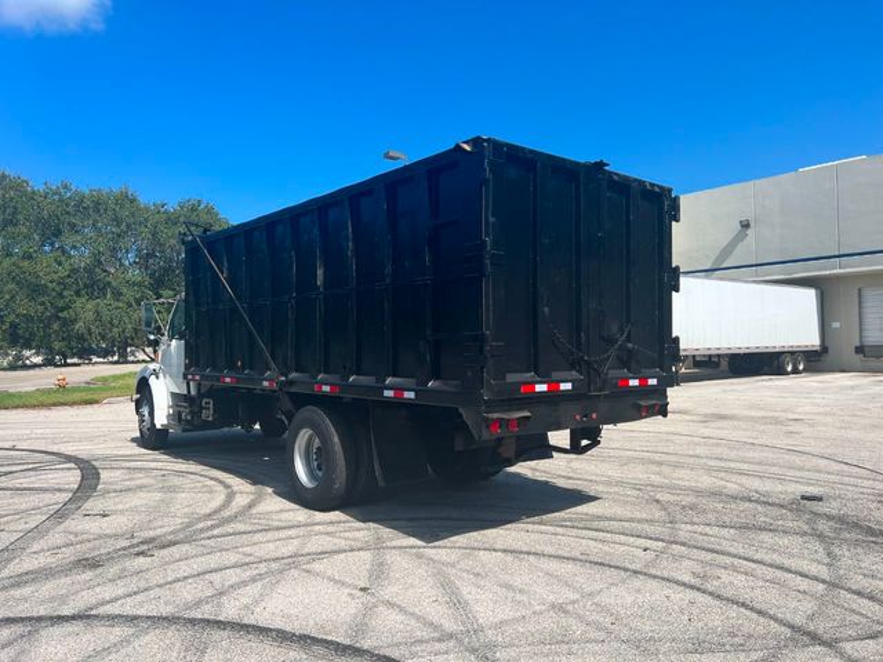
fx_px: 663
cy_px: 331
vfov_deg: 53.1
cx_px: 442
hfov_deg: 67.3
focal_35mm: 26
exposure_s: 1/3704
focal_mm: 5.7
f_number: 1.5
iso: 50
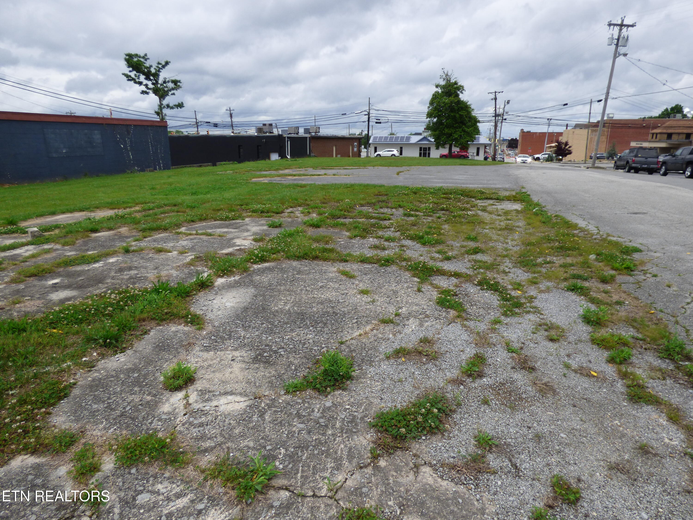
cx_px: 346
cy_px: 260
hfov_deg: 81.7
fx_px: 400
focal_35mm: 20
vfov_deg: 66.0
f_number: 2.8
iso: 100
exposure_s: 1/1600
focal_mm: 3.58
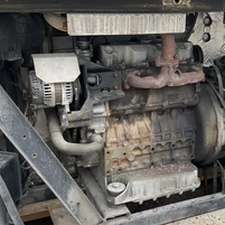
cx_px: 162
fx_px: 375
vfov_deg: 33.3
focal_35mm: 51
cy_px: 129
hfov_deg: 32.9
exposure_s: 1/203
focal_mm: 3
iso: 20
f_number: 1.8
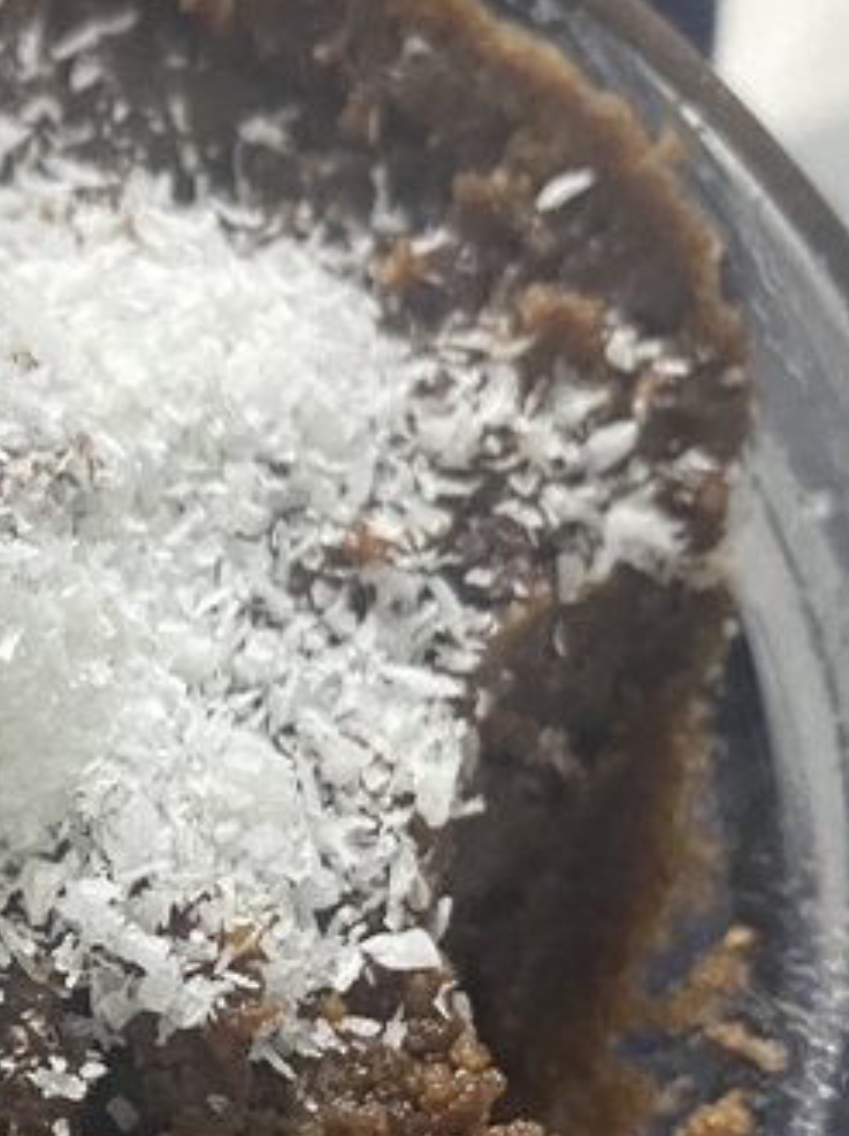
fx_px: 2294
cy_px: 918
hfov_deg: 19.4
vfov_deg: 27.2
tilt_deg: -58.4
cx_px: -235
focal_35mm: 70
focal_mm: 4.25
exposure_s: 1/33
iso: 500
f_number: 1.8
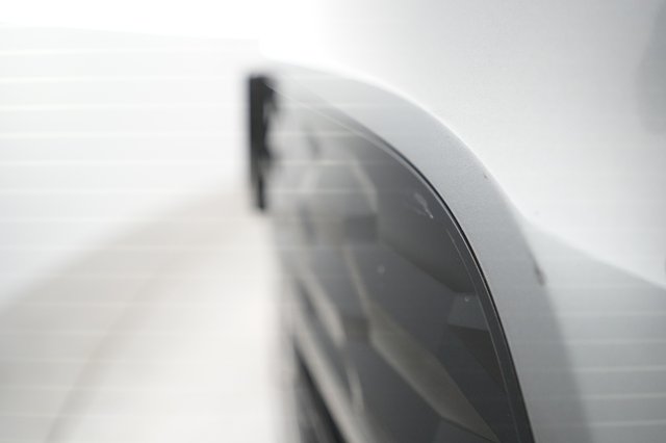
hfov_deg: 65.5
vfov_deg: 46.4
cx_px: 333
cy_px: 222
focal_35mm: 28
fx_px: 518
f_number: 2.8
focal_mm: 28
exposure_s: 1/200
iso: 4000
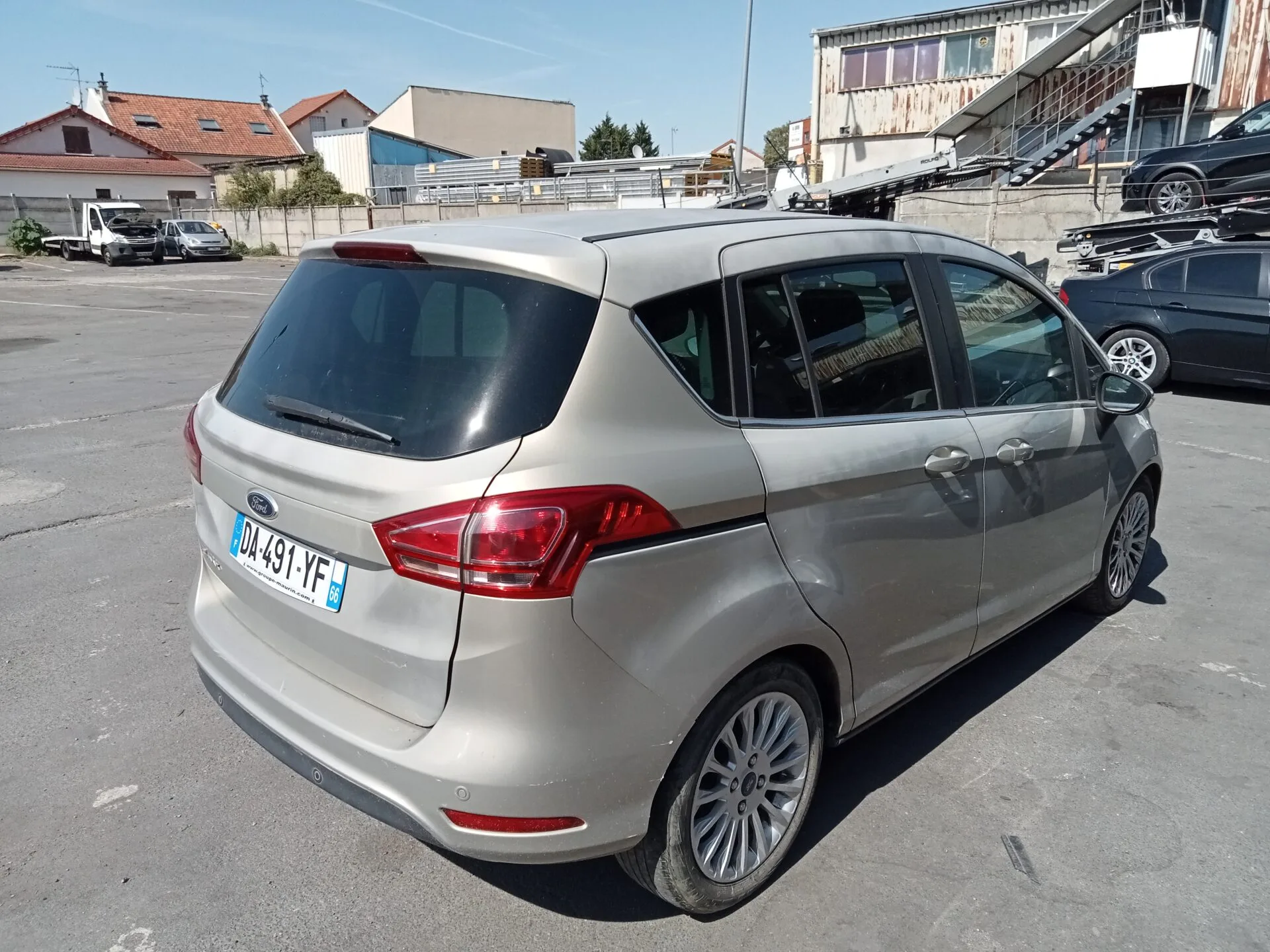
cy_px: 476
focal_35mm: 28
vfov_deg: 49.7
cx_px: 635
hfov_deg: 63.4
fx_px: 1027
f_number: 2.2
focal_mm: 3.46
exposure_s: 1/1099
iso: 100
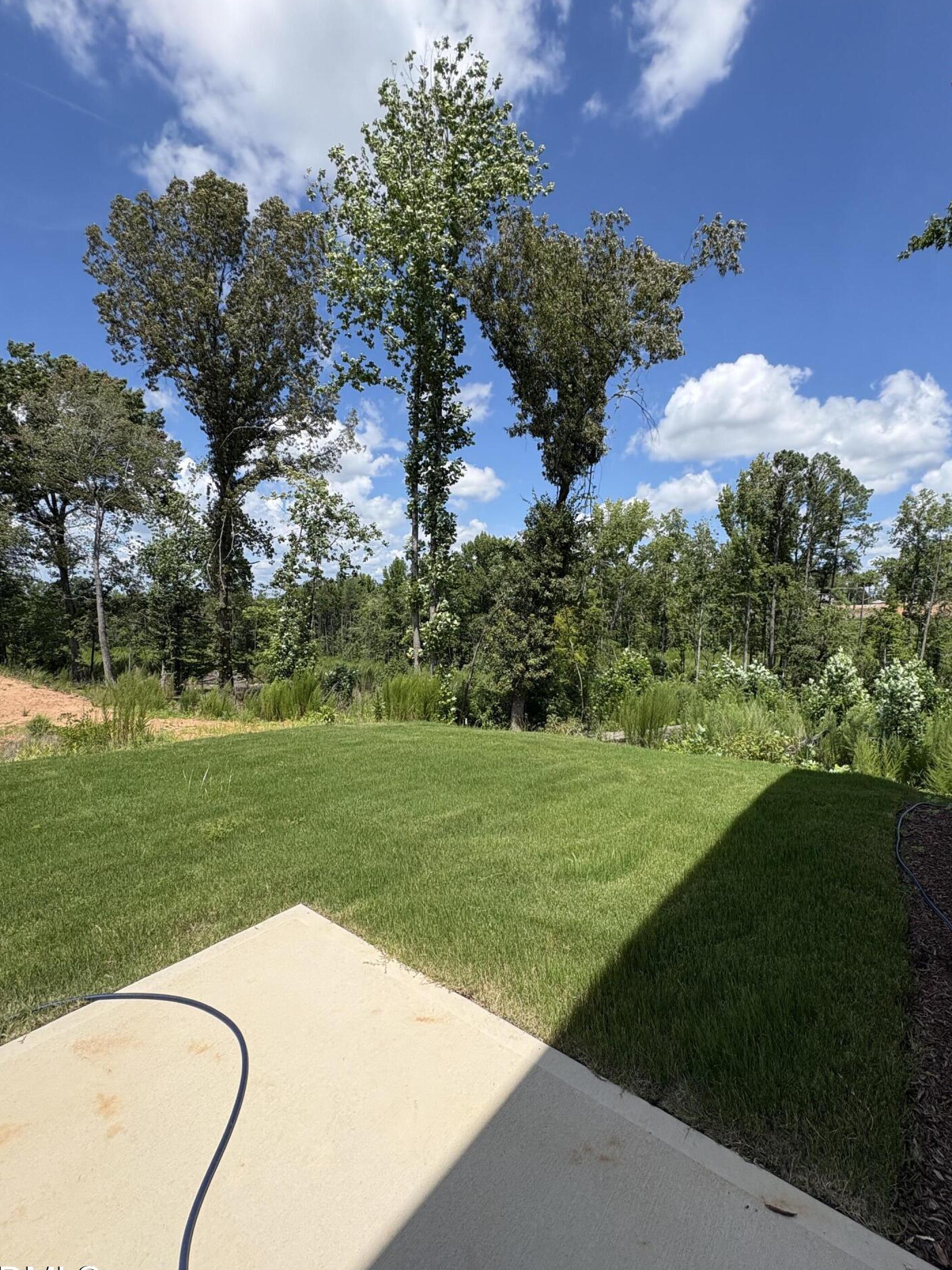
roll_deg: +0.3
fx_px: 550
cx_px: 503
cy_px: 663
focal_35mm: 15
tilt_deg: -1.8
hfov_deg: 81.7
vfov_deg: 98.1
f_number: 2.2
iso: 50
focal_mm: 2.22
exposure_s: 1/1449
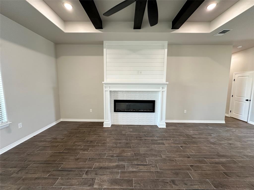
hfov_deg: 102.1
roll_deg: -0.9
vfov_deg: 85.7
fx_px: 103
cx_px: 127
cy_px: 95
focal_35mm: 14
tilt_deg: -5.8
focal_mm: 2.22
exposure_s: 1/60
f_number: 2.2
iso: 200
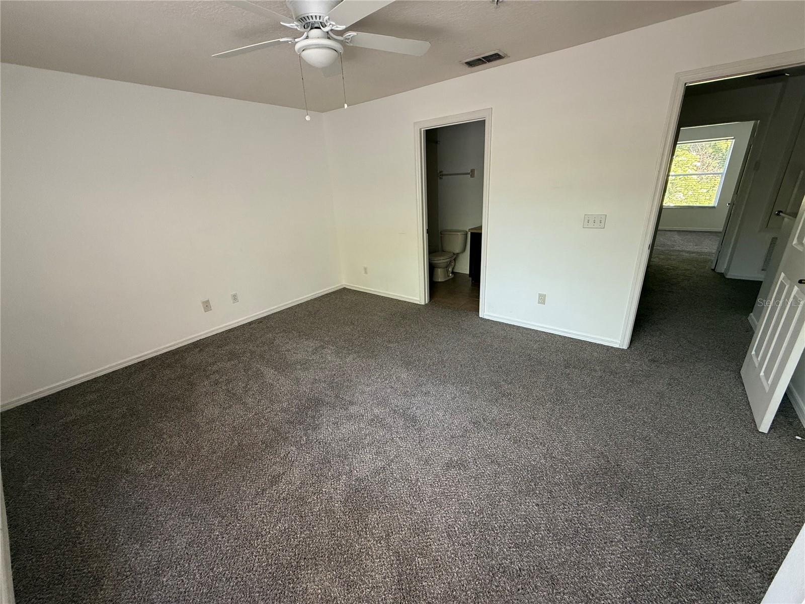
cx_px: 402
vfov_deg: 85.7
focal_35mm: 14
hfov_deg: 102.1
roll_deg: +3.2
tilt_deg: -19.4
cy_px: 302
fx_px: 326
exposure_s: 1/99
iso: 320
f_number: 2.2
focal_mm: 2.22
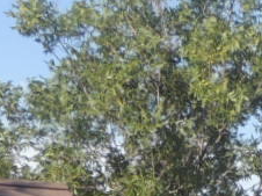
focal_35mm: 170
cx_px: 327
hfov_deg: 11.4
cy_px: 463
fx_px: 1285
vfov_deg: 8.1
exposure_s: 1/800
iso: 100
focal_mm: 4.3
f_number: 3
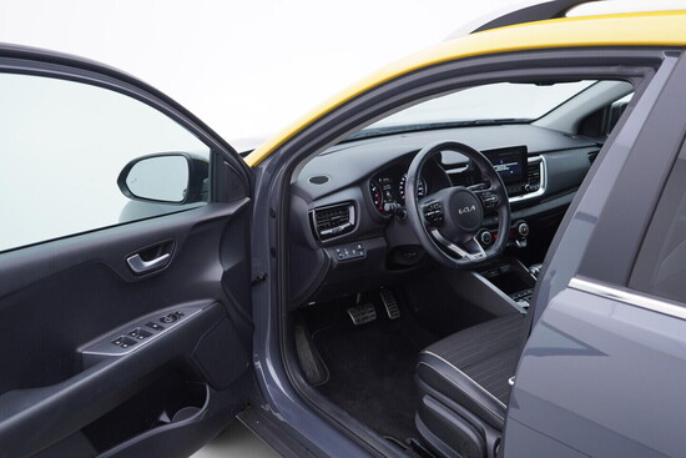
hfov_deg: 53.1
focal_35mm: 36
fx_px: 686
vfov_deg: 36.9
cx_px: 343
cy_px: 229
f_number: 3.2
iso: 125
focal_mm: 24
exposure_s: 1/50
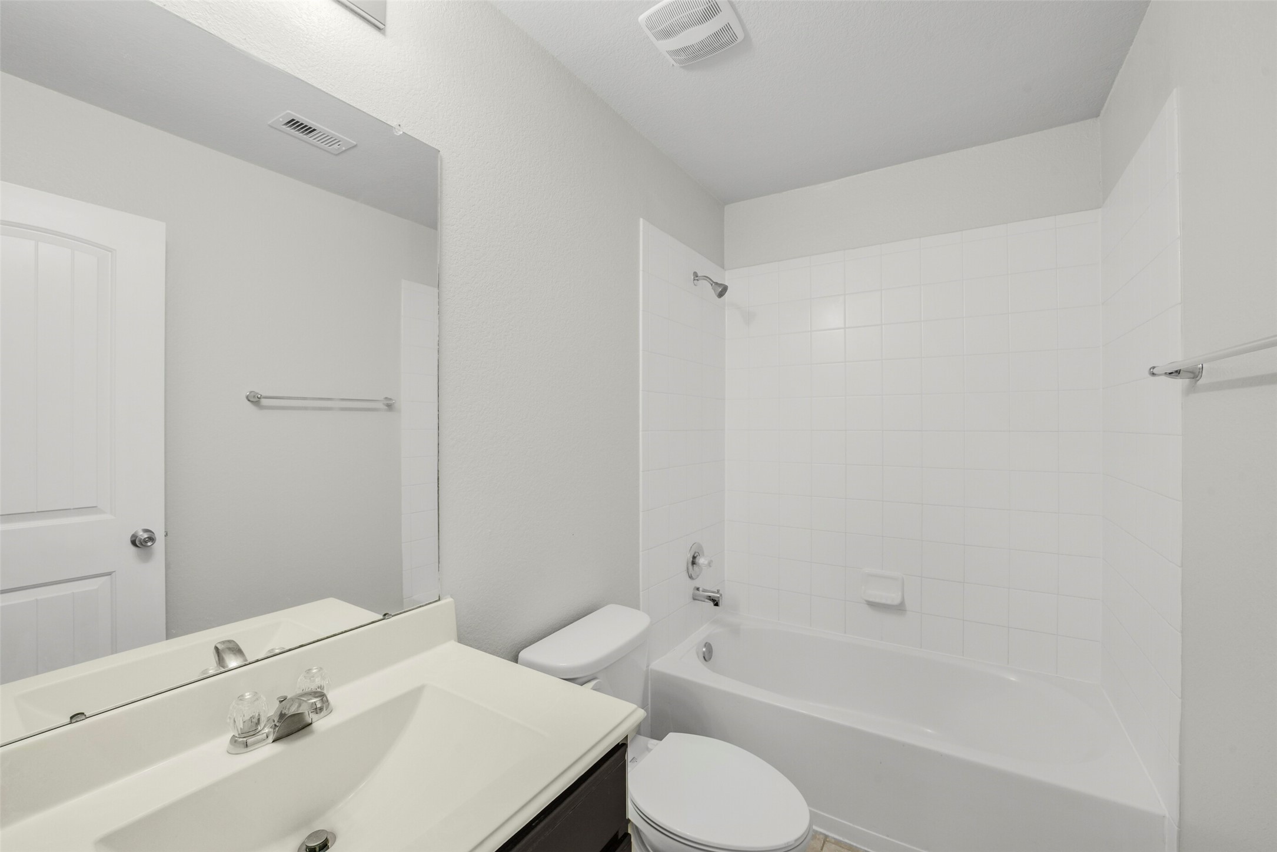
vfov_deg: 81.2
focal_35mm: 14
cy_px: 426
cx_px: 638
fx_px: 497
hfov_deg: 104.2
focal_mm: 14
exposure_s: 1/15
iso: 500
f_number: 11
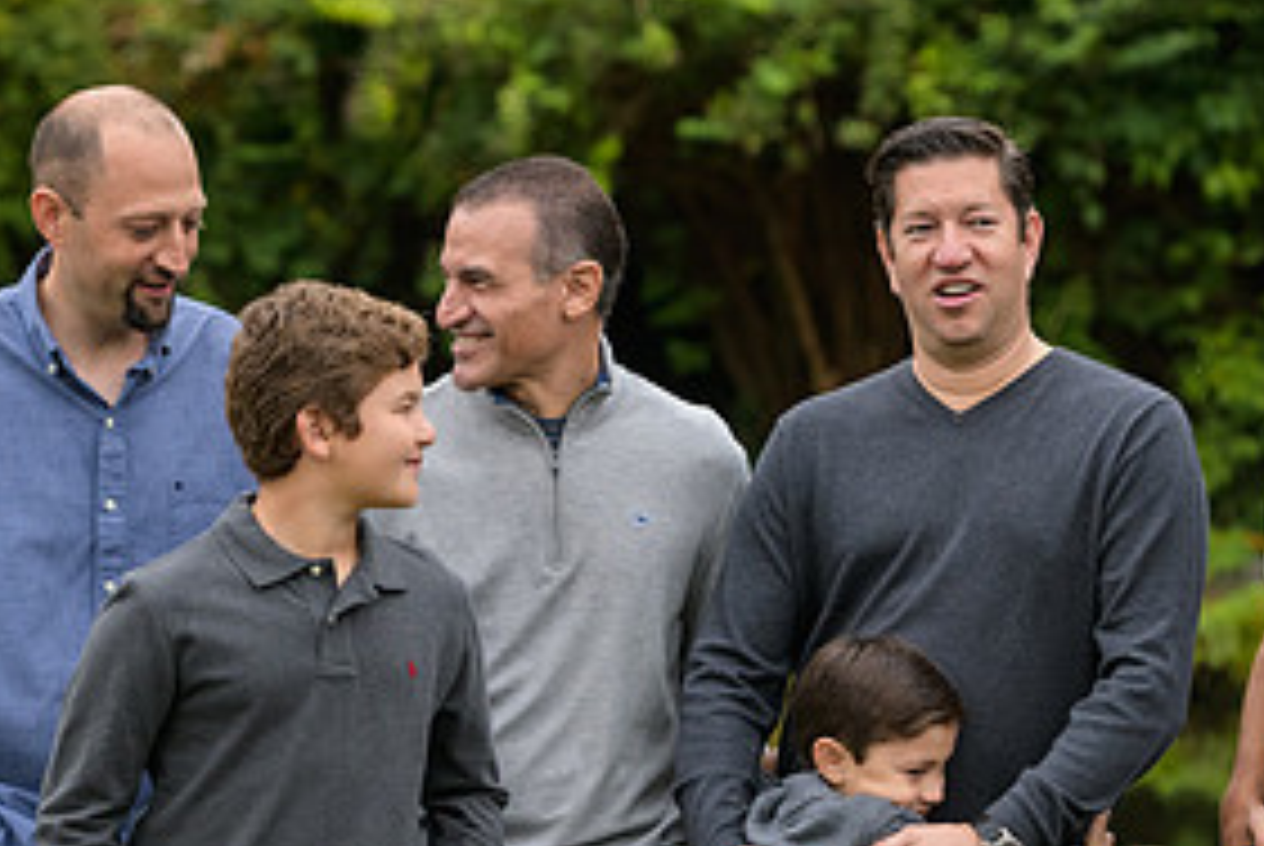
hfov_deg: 9.1
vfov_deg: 6.1
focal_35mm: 227
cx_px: 648
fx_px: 7978
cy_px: 488
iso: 400
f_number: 4
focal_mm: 110
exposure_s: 1/400
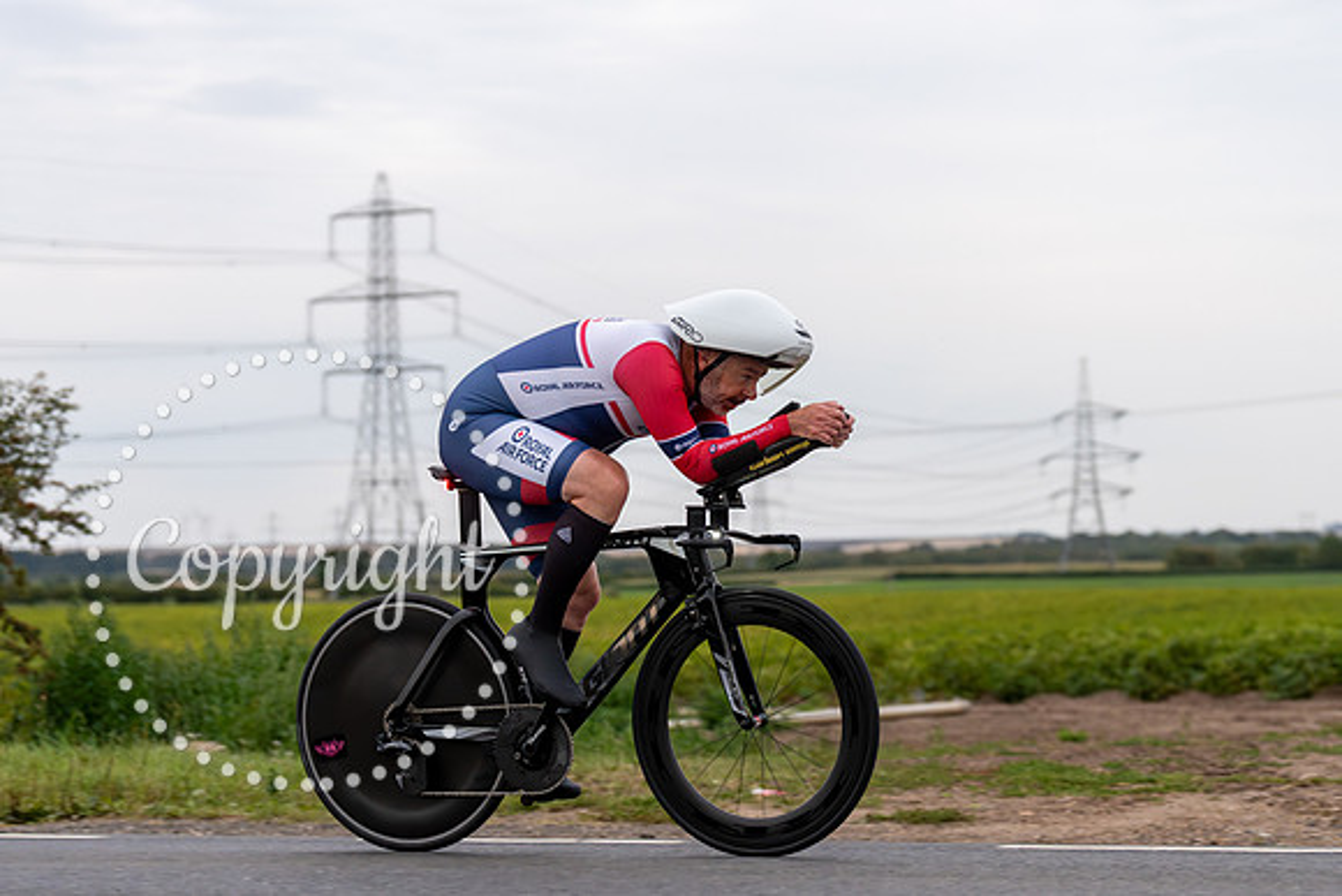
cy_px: 523
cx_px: 783
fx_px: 3133
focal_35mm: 84
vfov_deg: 16.3
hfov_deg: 24.1
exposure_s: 1/800
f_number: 3.2
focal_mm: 72
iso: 1600
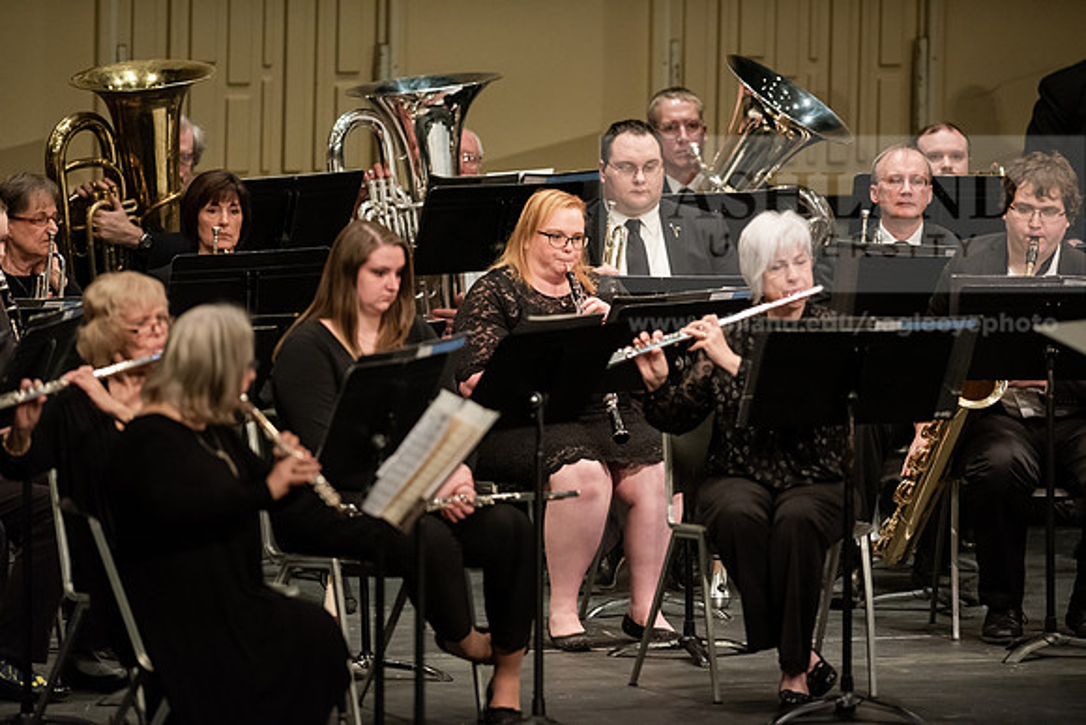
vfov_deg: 4.6
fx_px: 9052
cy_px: 362
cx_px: 543
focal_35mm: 300
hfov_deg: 6.9
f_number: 3.5
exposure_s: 1/320
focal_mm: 300
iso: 4000
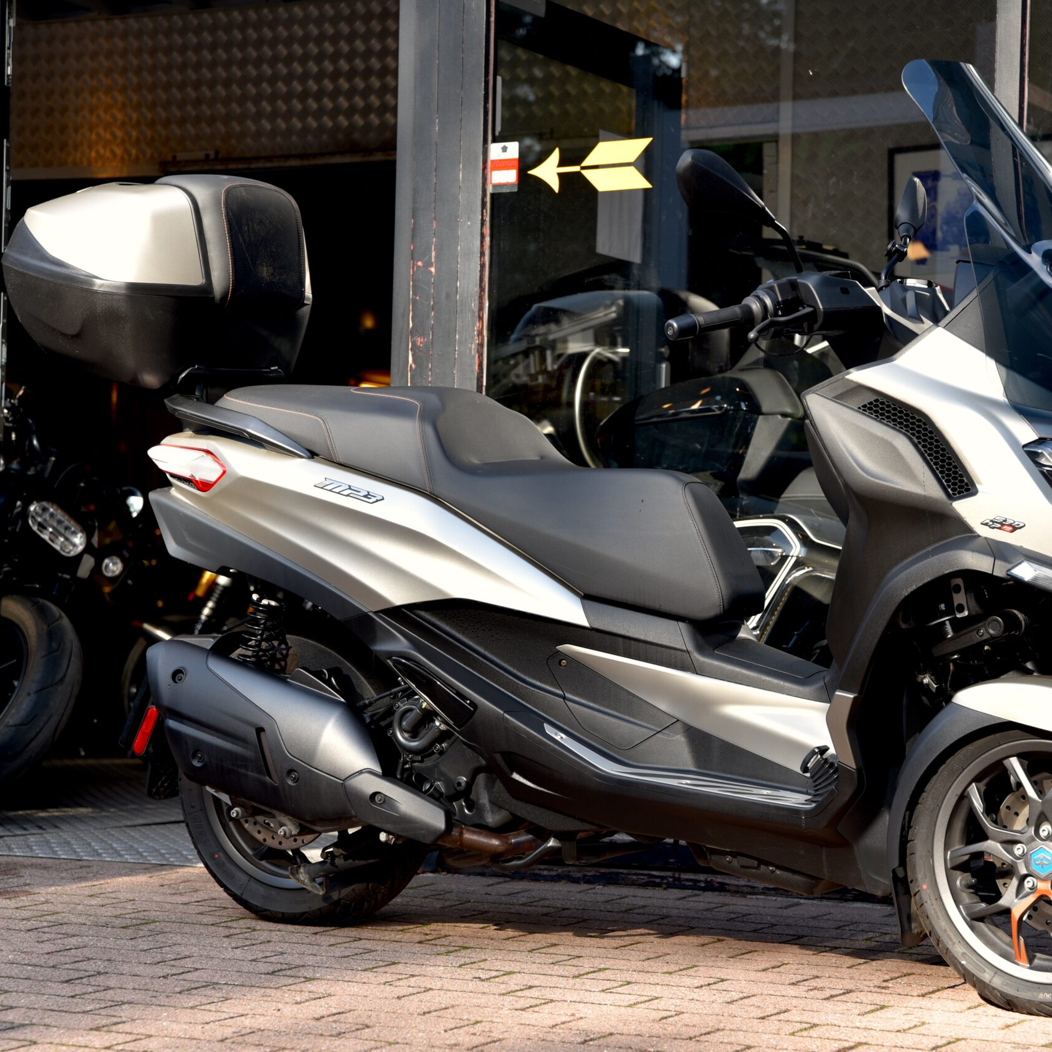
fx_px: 3094
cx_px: 667
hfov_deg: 19.3
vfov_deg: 19.3
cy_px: 527
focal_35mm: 90
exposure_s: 1/100
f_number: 5
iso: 100
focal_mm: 70
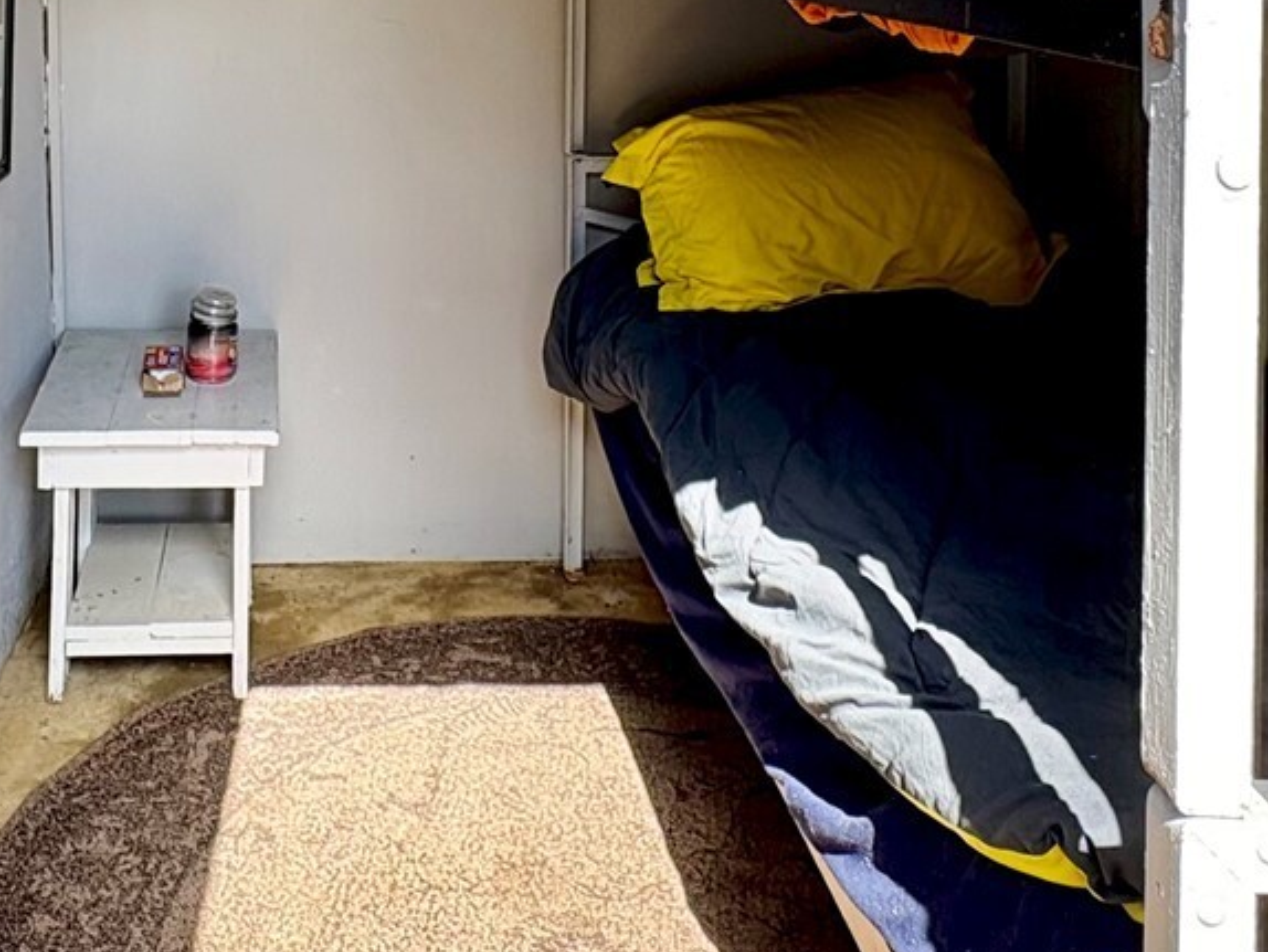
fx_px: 1429
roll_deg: -0.4
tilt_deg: -0.9
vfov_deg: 32.7
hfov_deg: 46.5
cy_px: -77
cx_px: 353
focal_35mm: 39
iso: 64
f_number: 2.2
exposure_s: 1/137
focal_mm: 2.22
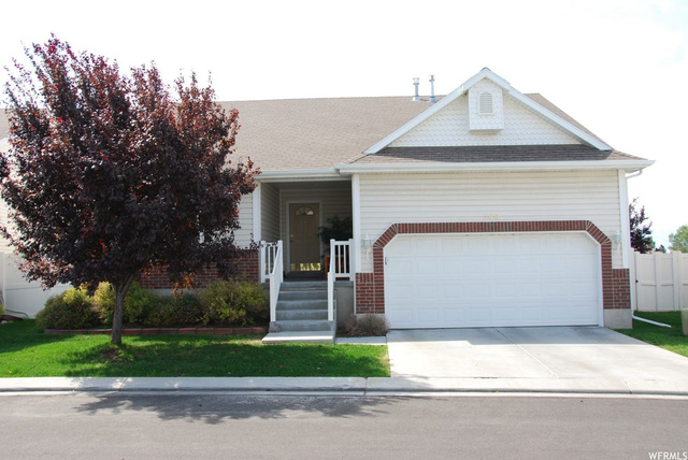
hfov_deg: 57.2
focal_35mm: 33
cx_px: 344
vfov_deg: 40.0
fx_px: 631
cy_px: 230
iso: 100
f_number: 5.6
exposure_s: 1/125
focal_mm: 22
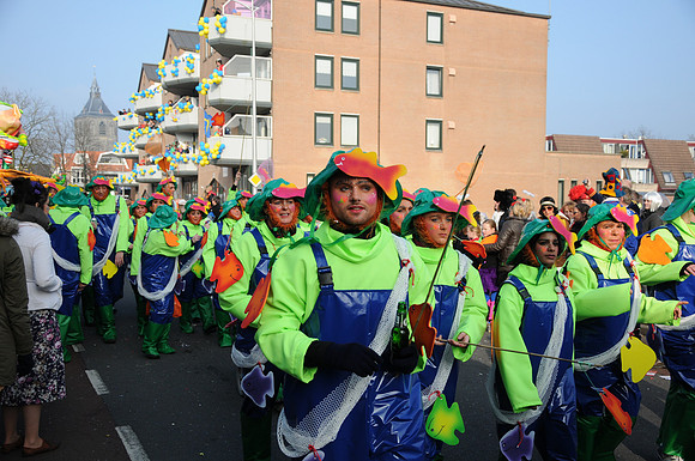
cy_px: 230
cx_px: 348
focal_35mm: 38
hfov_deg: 51.3
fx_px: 723
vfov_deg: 35.4
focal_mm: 25
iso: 320
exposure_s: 1/1250
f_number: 4
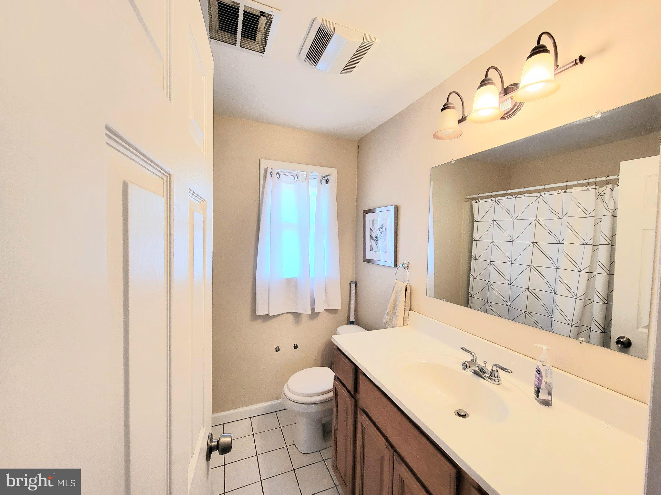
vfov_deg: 89.9
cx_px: 330
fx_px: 248
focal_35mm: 13
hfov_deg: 106.2
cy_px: 248
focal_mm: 2.2
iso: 160
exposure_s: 1/60.2
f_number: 2.2
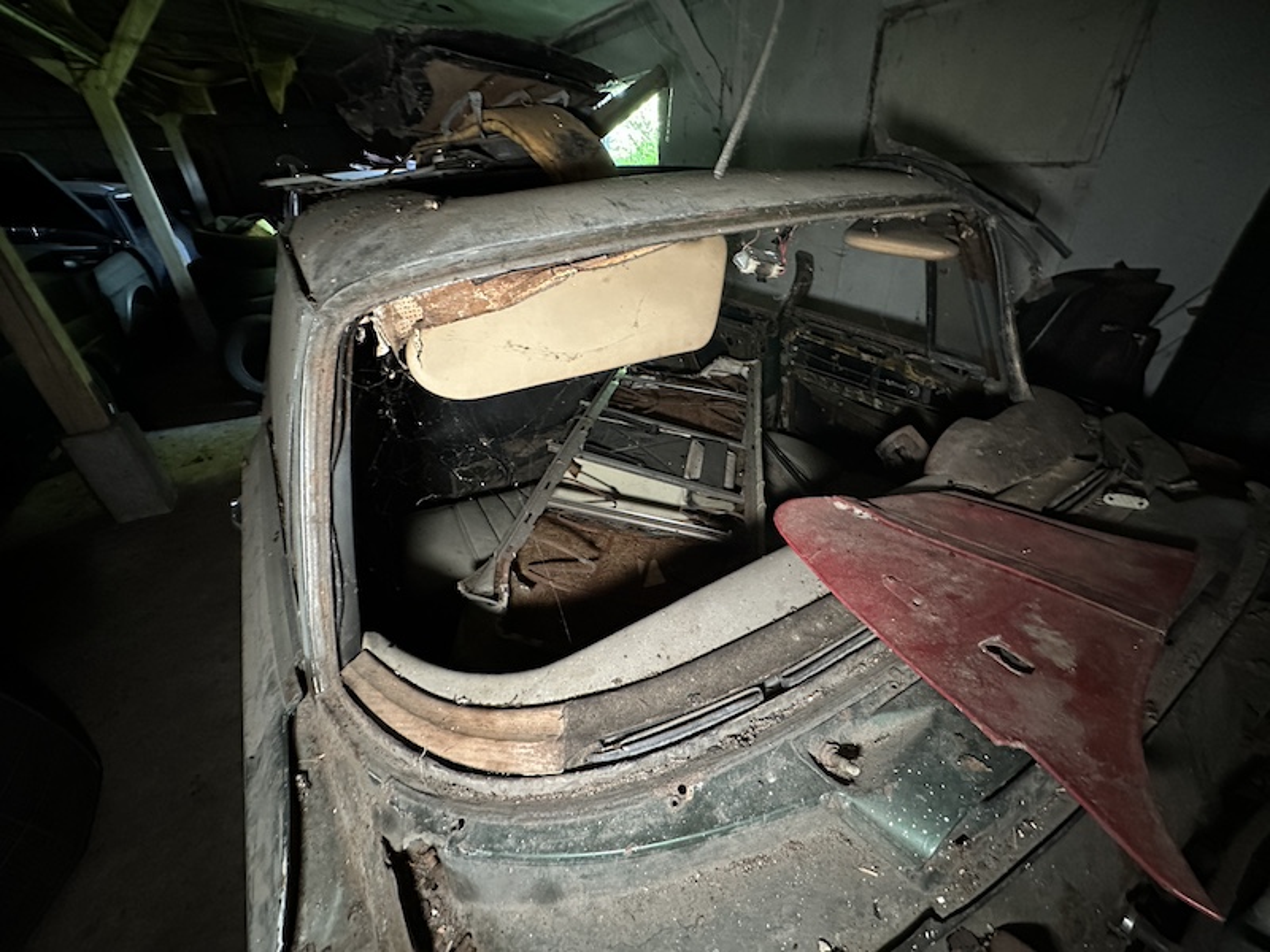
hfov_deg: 102.1
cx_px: 635
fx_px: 514
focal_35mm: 14
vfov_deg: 85.7
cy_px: 476
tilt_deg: -30.4
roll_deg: +2.3
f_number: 2.2
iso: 1250
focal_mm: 2.22
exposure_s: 1/32
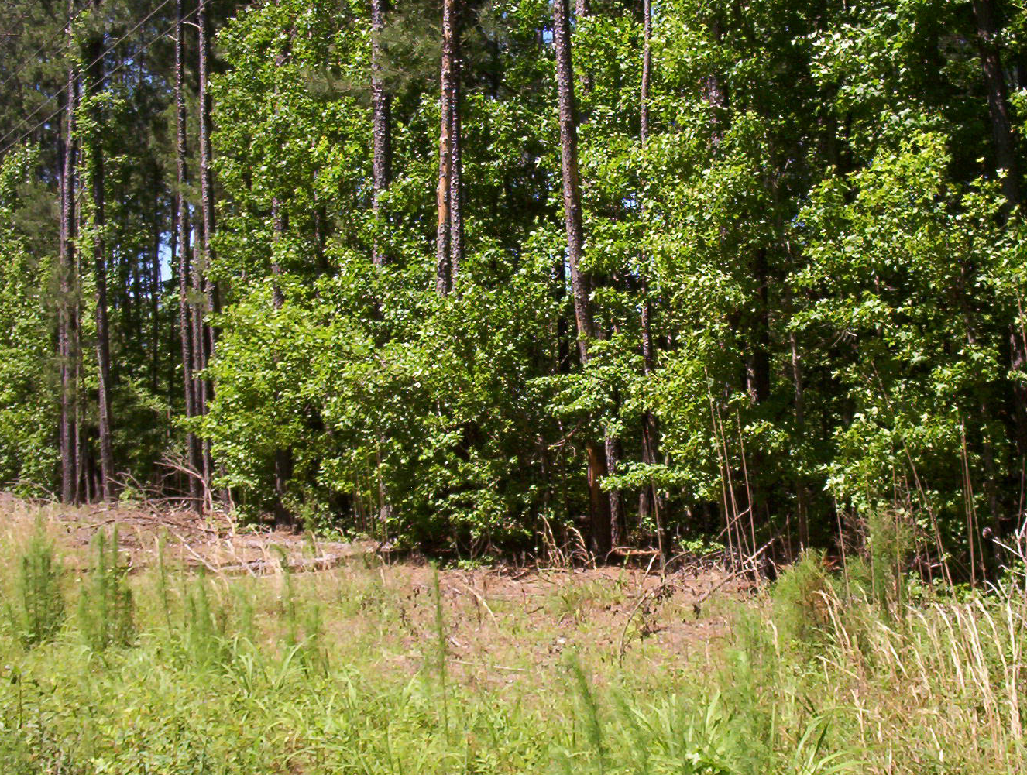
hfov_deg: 39.5
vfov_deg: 30.4
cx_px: 586
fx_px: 1427
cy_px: 387
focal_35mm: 48
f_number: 4.5
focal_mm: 6
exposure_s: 1/383
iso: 100
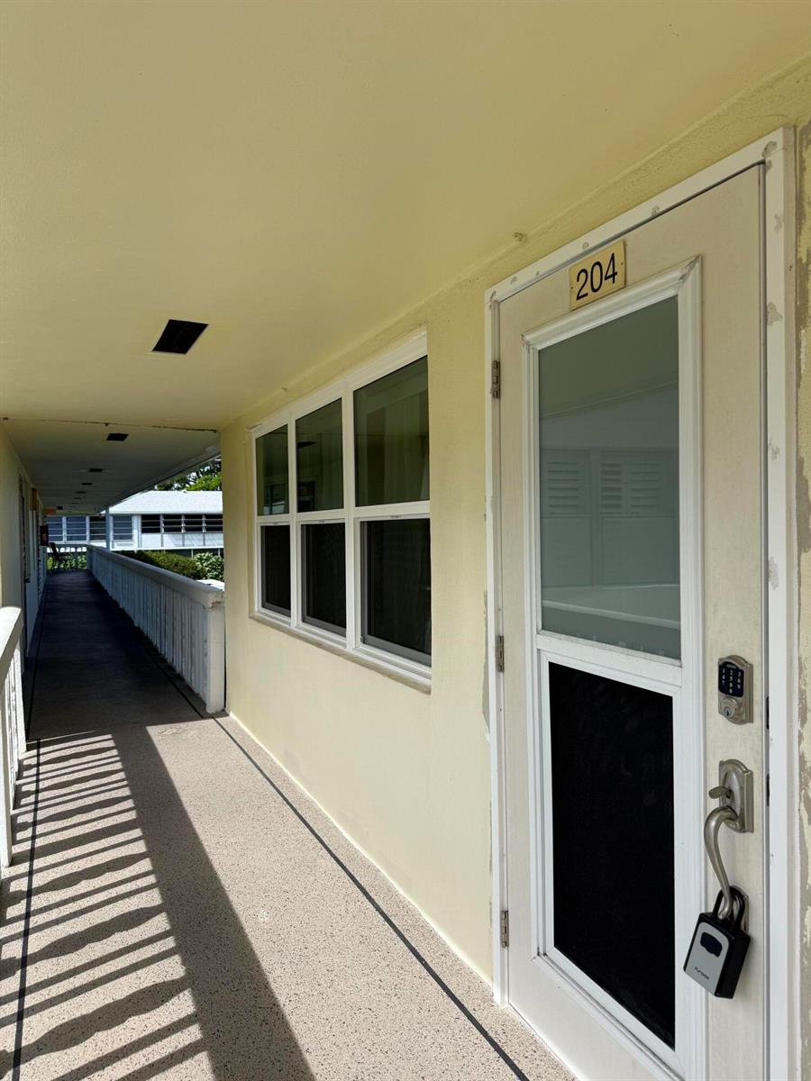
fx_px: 750
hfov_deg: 56.8
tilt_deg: -1.9
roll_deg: +1.0
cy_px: 540
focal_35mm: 24
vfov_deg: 71.6
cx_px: 406
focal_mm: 6.76
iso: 80
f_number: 1.78
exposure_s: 1/3279
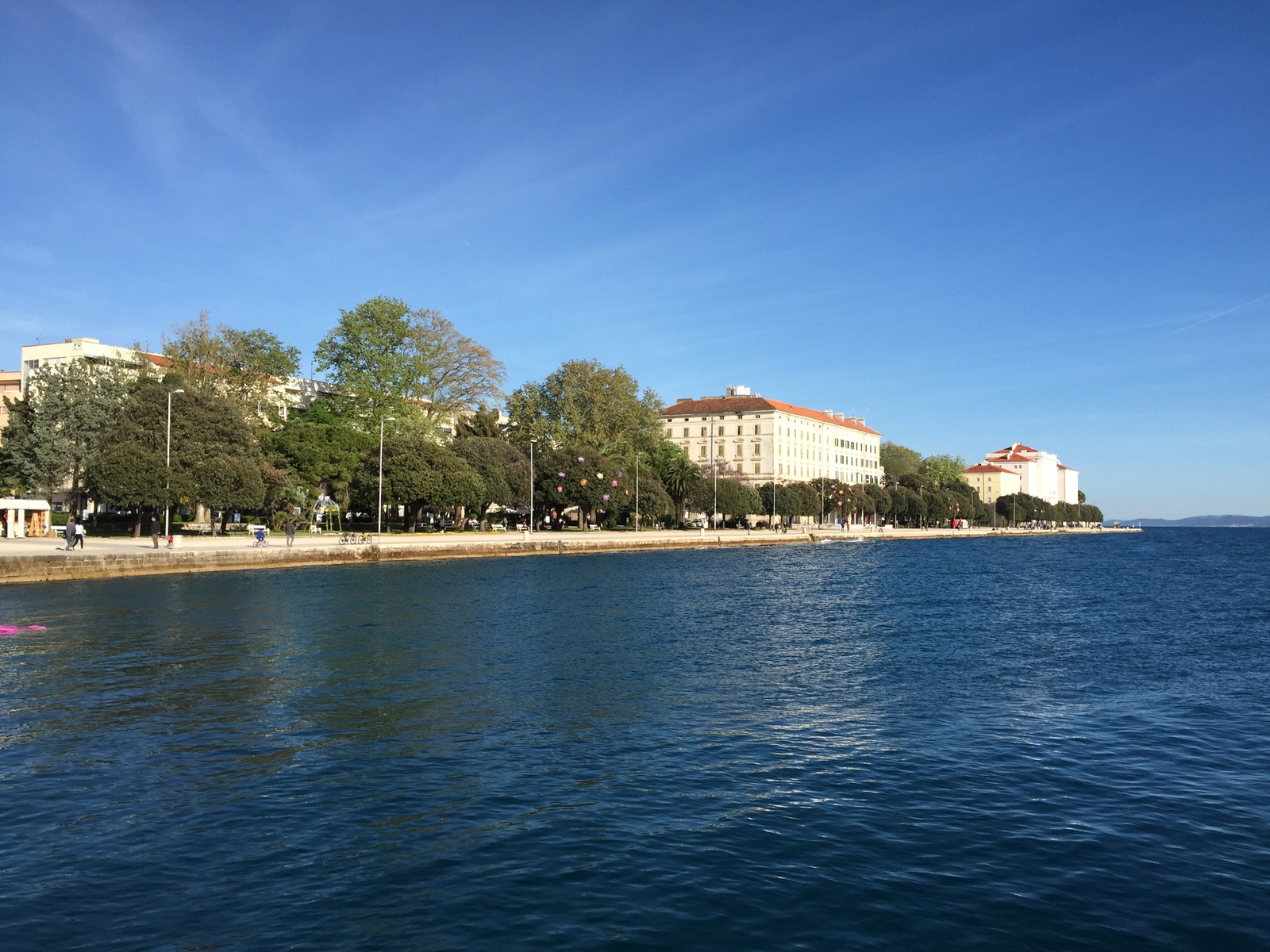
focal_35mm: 29
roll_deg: +0.0
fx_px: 1064
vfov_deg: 48.2
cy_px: 476
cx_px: 635
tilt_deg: +2.8
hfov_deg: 61.7
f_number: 2.2
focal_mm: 4.15
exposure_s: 1/2083
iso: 32
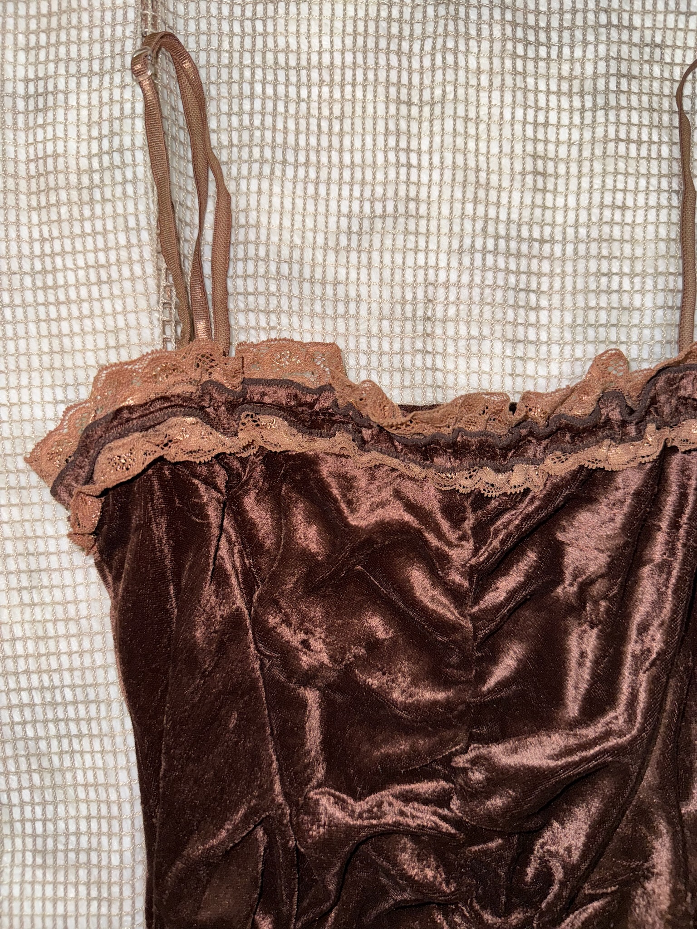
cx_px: 348
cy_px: 464
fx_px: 644
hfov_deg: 56.8
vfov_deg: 71.6
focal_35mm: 24
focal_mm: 6.76
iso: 50
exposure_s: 1/73
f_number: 1.78
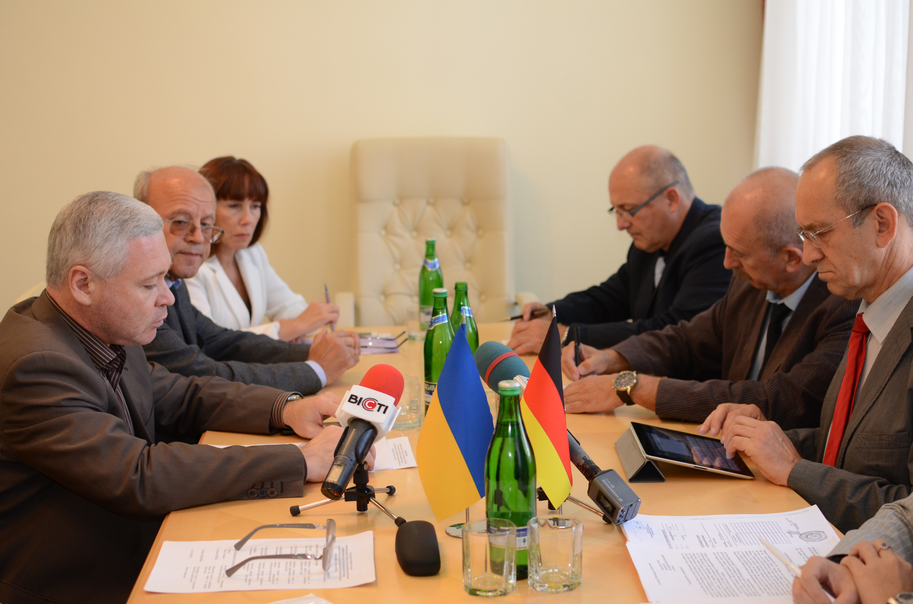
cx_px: 456
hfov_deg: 37.9
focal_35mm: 52
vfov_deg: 25.6
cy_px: 302
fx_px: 1329
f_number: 3.2
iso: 800
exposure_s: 1/200
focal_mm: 35
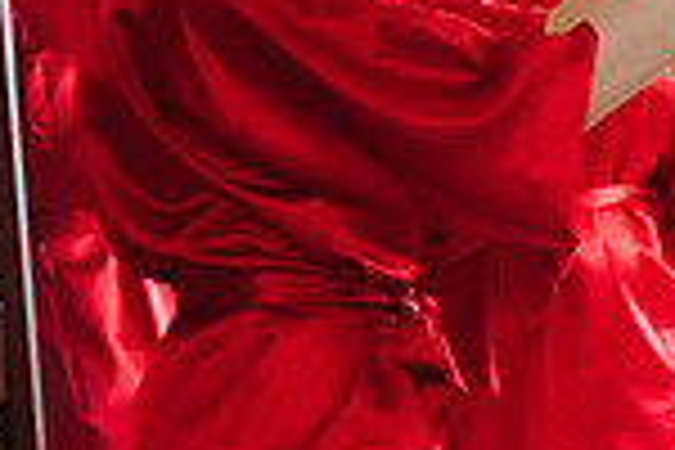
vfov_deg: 7.6
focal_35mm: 180
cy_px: 32
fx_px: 3375
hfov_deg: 10.7
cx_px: 1236
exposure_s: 1/160
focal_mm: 42
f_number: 2.8
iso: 3200
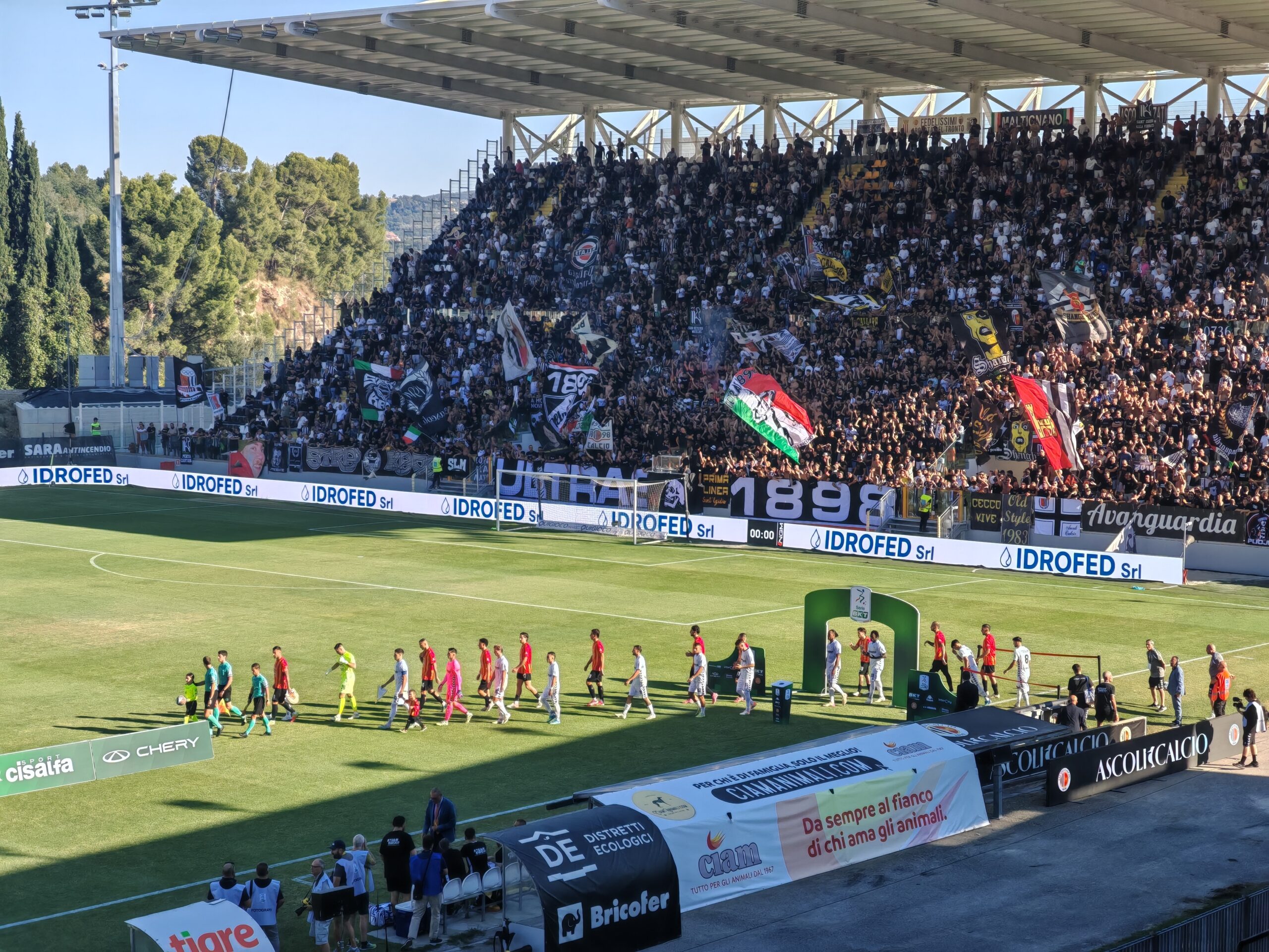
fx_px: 2529
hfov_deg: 28.2
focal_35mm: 69
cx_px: 634
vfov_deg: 21.3
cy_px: 476
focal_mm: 8.67
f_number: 2.4
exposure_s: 1/440
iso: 50
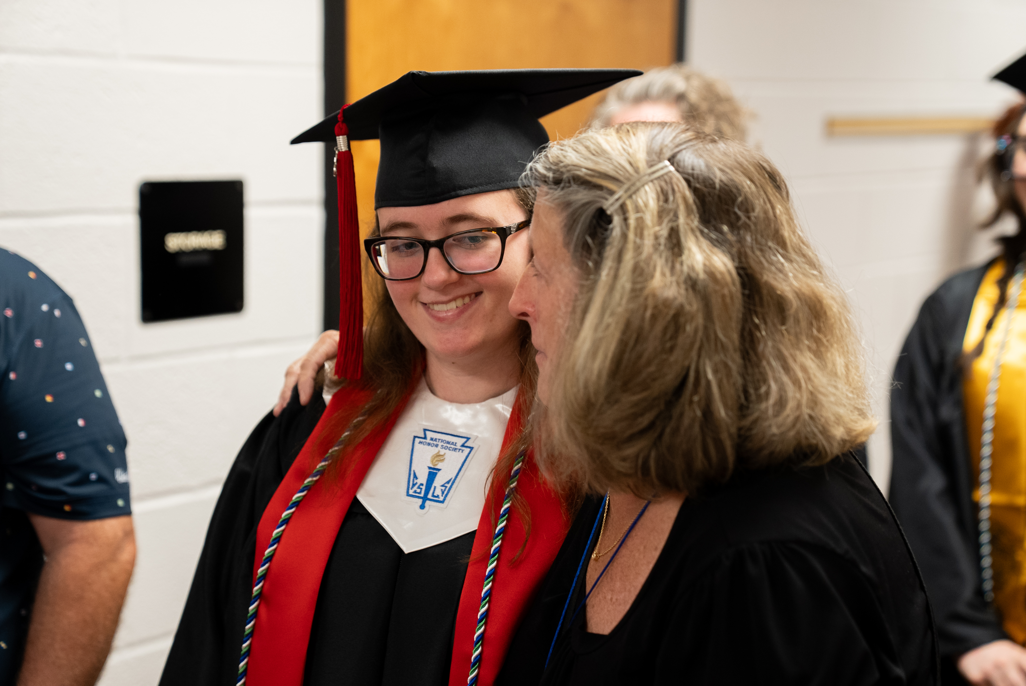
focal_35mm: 64
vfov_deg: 21.3
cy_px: 343
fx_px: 1825
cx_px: 513
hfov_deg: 31.4
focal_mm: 64
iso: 1600
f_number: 2.8
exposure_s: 1/125
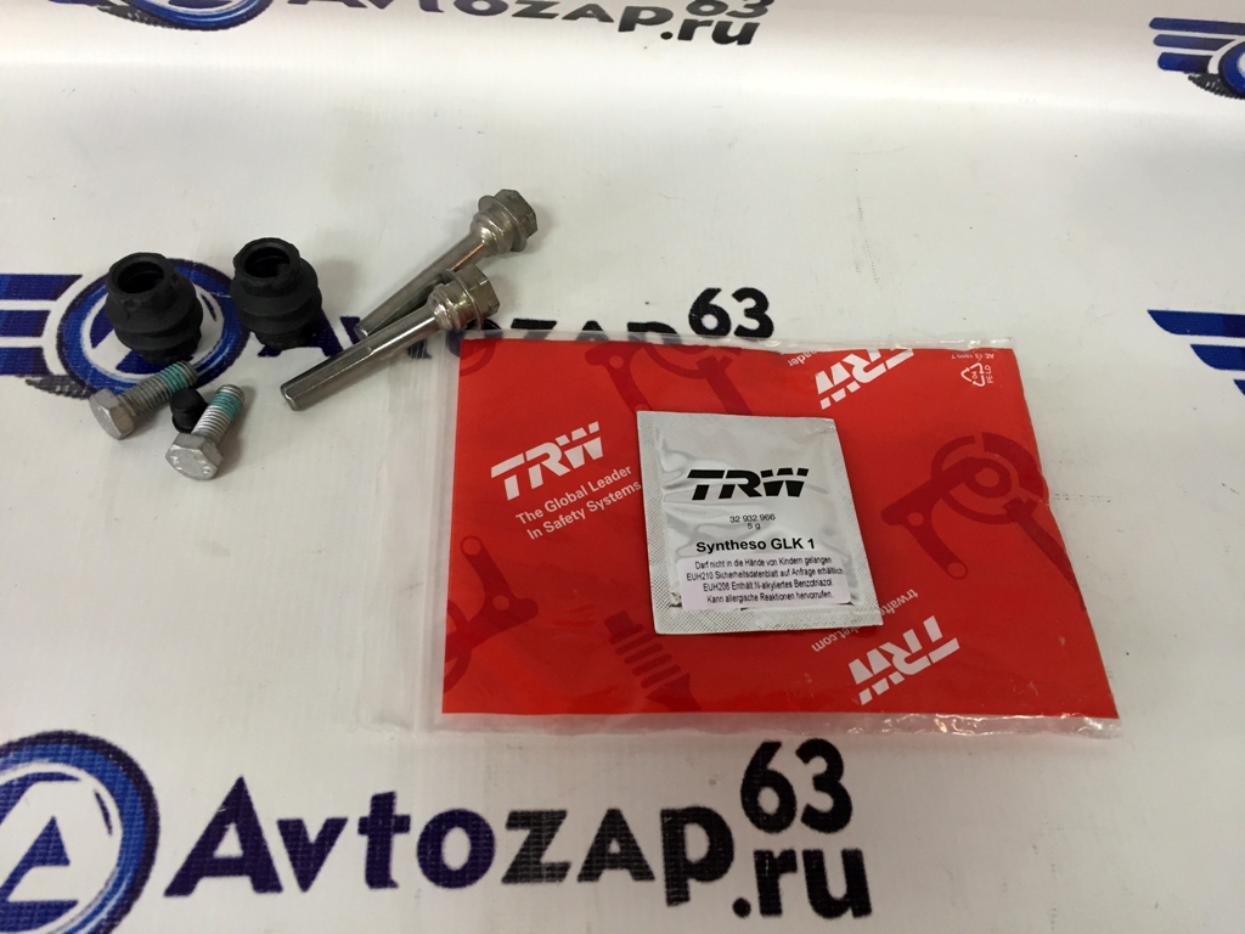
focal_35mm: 29
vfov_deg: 48.2
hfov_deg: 61.7
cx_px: 622
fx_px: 1043
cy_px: 467
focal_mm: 4.15
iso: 100
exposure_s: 1/33
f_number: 2.2
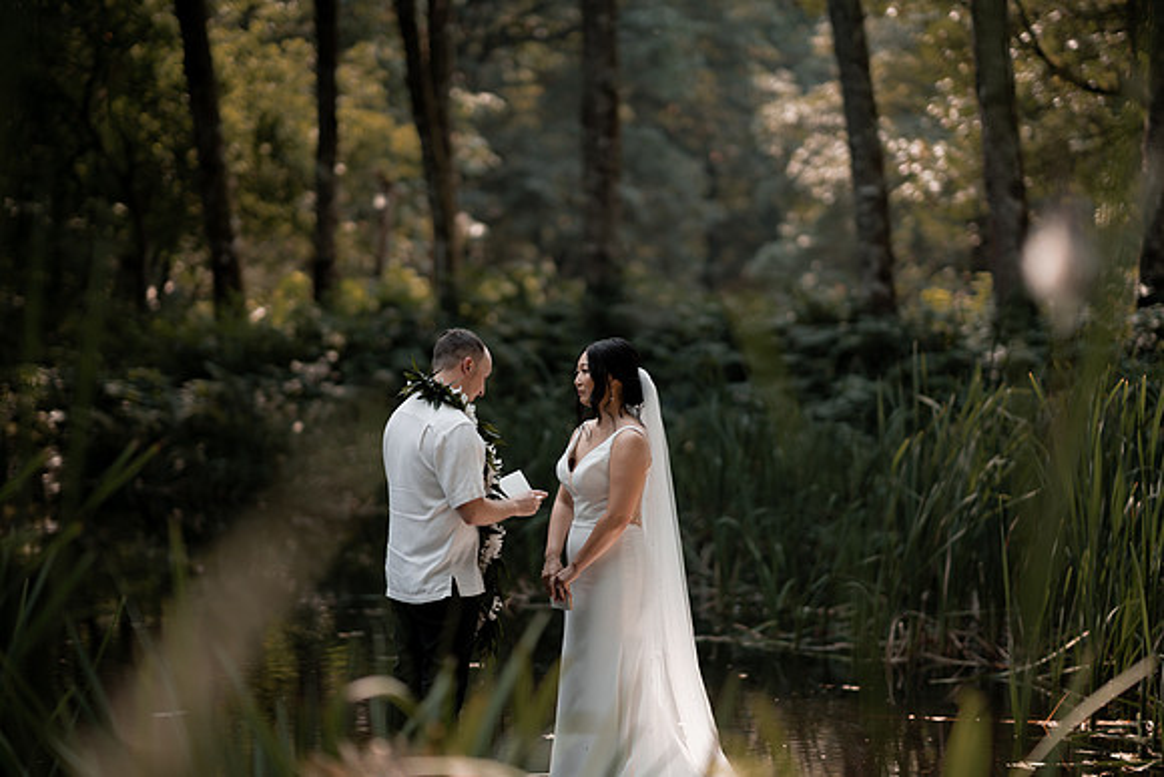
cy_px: 388
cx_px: 582
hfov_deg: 23.9
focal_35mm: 85
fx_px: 2749
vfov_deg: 16.1
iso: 100
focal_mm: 85
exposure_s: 1/1250
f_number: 1.4
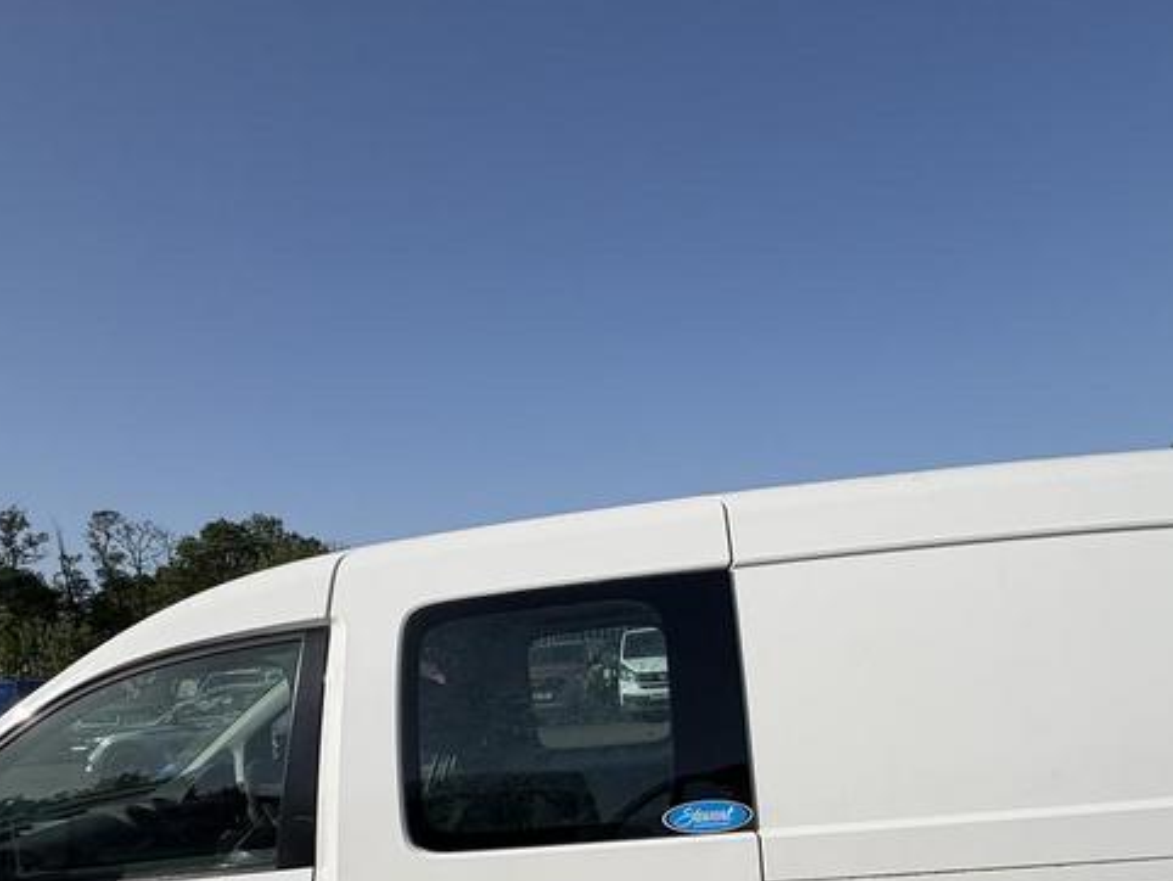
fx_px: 881
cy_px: 764
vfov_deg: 48.5
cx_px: 545
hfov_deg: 67.2
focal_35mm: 26
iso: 50
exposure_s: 1/4132
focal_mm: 2.22
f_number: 2.2
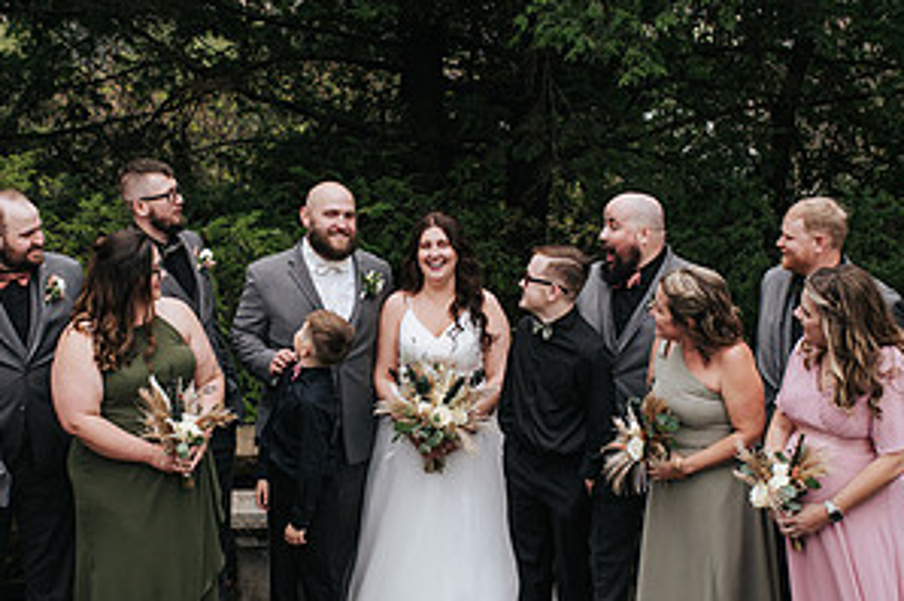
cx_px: 368
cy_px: 359
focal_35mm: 73
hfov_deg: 27.7
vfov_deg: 18.6
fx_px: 1831
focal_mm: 35
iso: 800
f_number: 3.2
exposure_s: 1/400
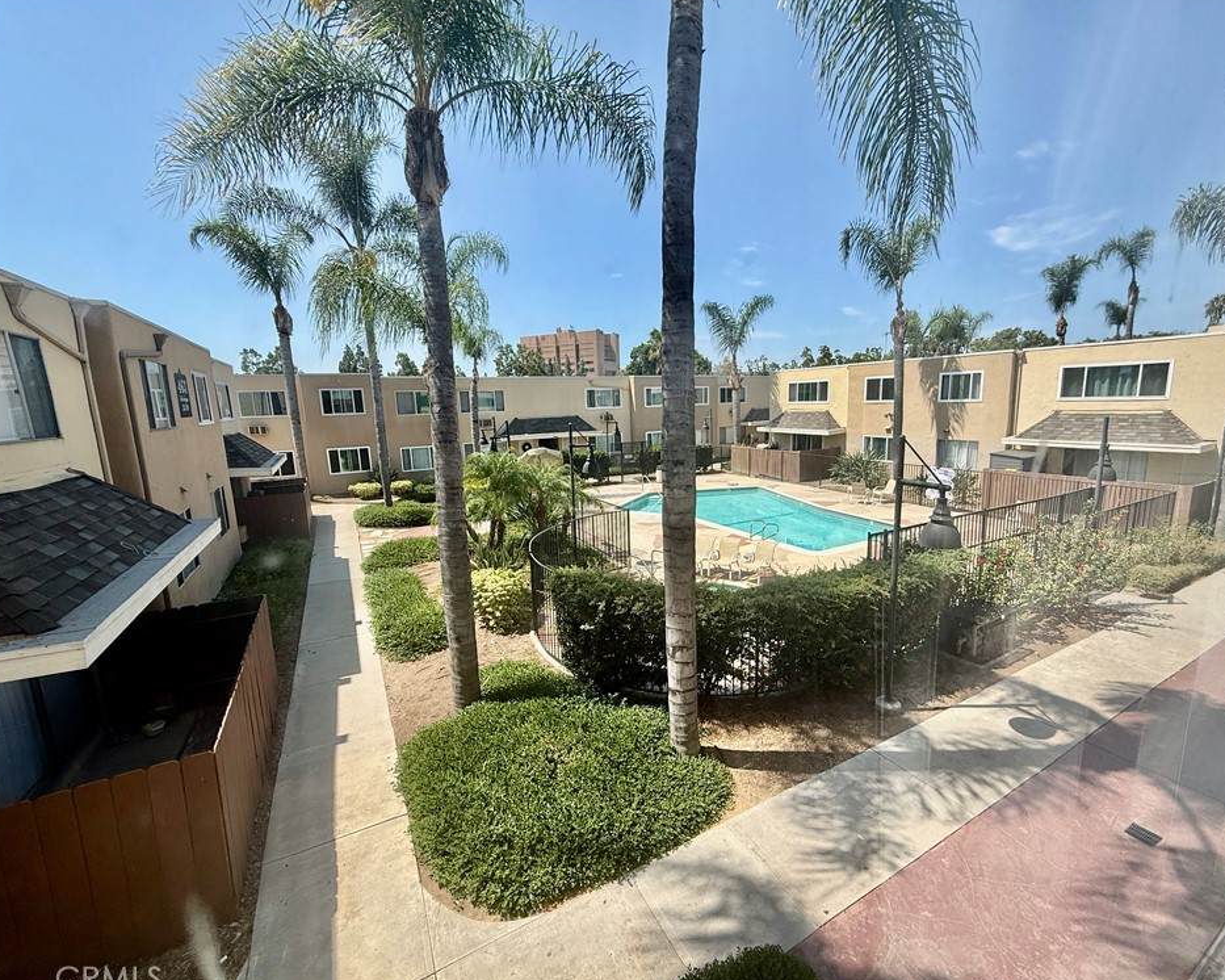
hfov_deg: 96.6
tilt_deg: -10.1
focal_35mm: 15
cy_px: 493
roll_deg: +1.2
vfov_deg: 84.0
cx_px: 656
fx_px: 544
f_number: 2.2
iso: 50
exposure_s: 1/1497
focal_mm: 2.22
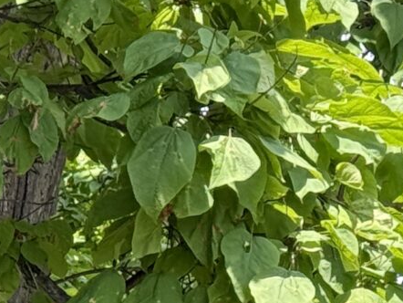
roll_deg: -0.3
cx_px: -517
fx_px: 3238
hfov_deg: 6.8
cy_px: 609
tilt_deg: +0.4
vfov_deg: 5.2
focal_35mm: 278
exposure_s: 1/747
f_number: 1.78
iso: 100
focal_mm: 6.76
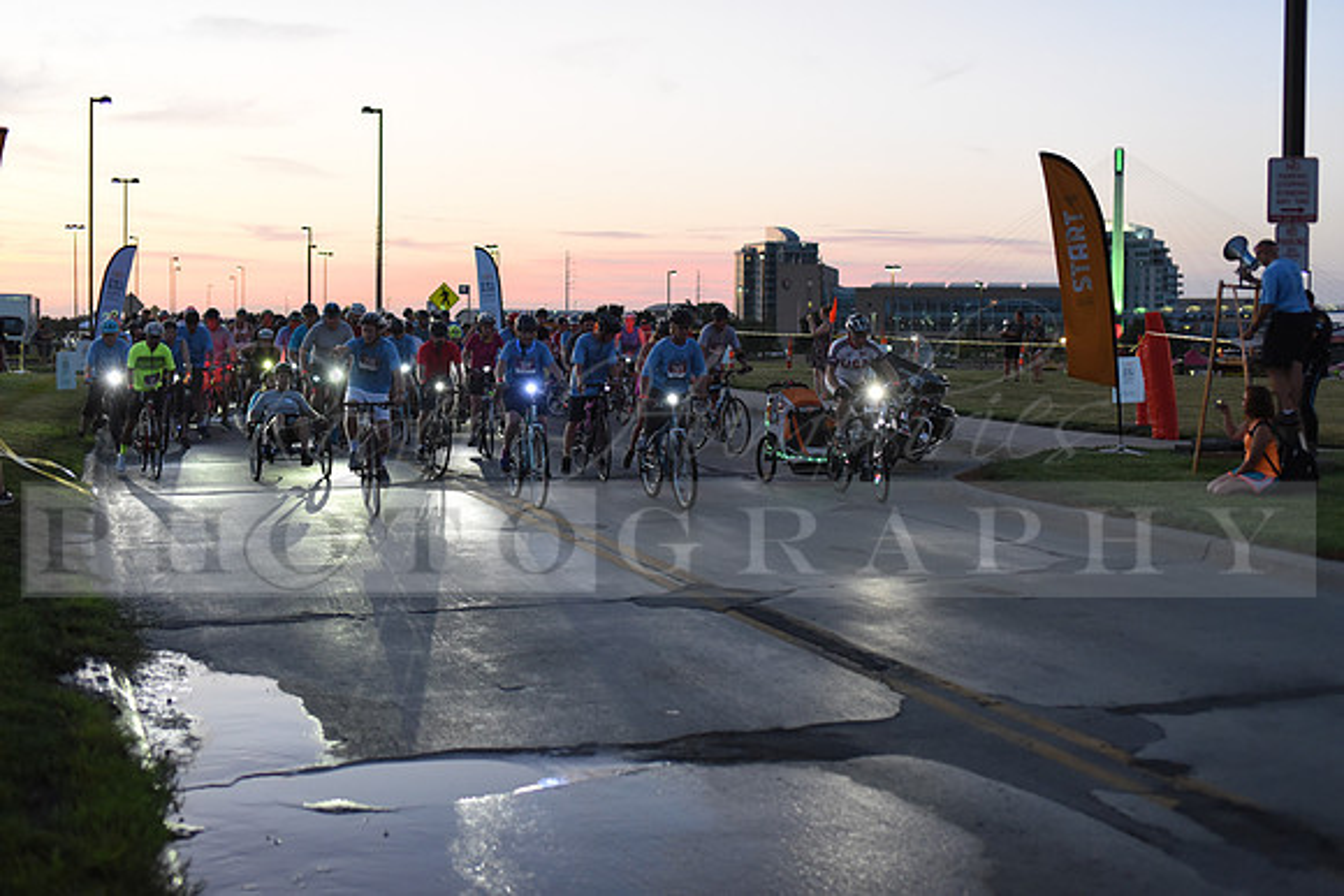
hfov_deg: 39.6
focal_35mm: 50
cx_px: 672
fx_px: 1867
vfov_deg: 27.0
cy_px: 448
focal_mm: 50
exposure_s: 1/400
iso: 2500
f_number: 2
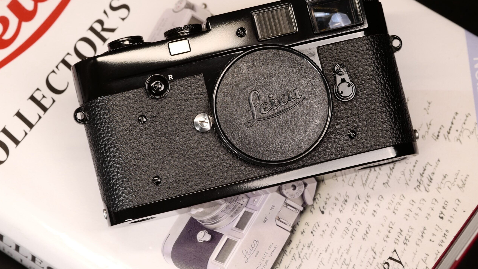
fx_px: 2028
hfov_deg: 13.4
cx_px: 238
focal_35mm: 160
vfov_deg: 7.6
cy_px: 113
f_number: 8
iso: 640
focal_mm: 100
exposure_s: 1/100
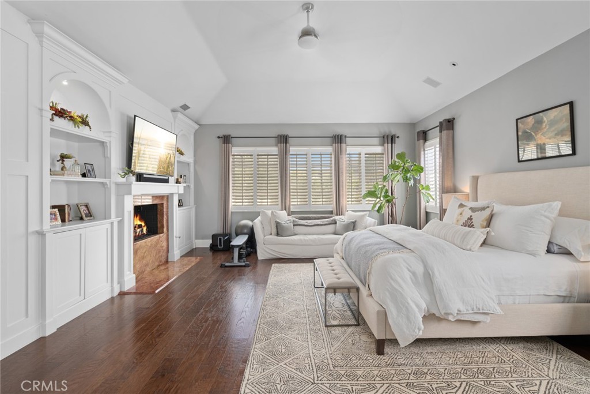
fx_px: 262
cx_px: 295
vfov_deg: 73.8
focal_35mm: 16
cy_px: 197
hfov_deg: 96.7
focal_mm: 16
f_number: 8
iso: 100
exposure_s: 1/1.25
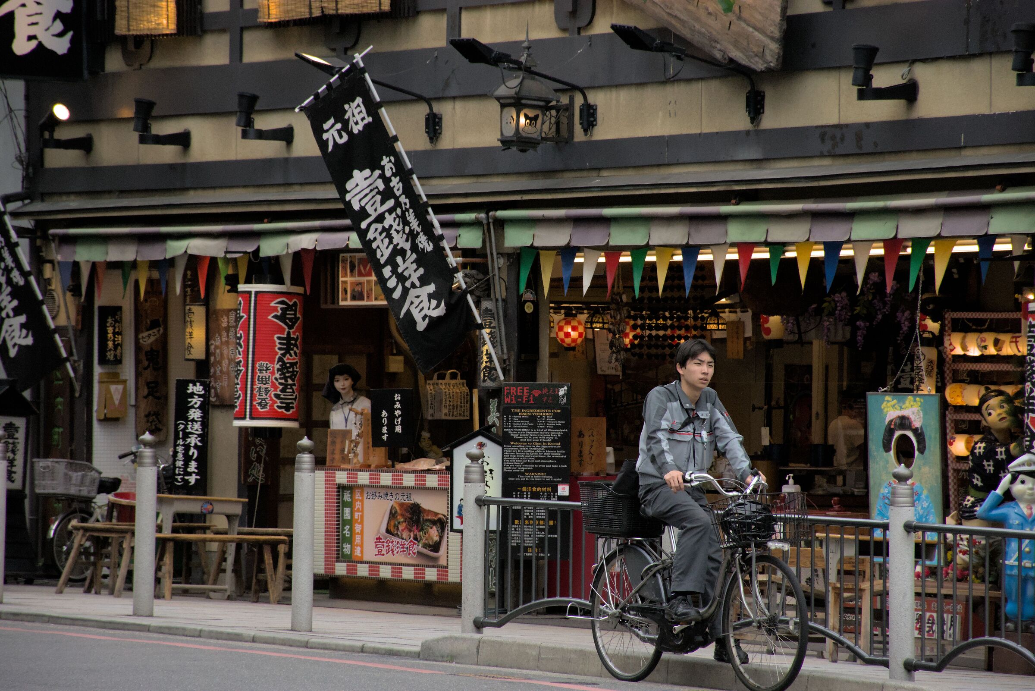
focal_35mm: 210
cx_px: 518
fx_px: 6039
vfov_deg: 6.5
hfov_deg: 9.8
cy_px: 346
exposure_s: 1/4000
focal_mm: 140
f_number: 8
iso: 5000
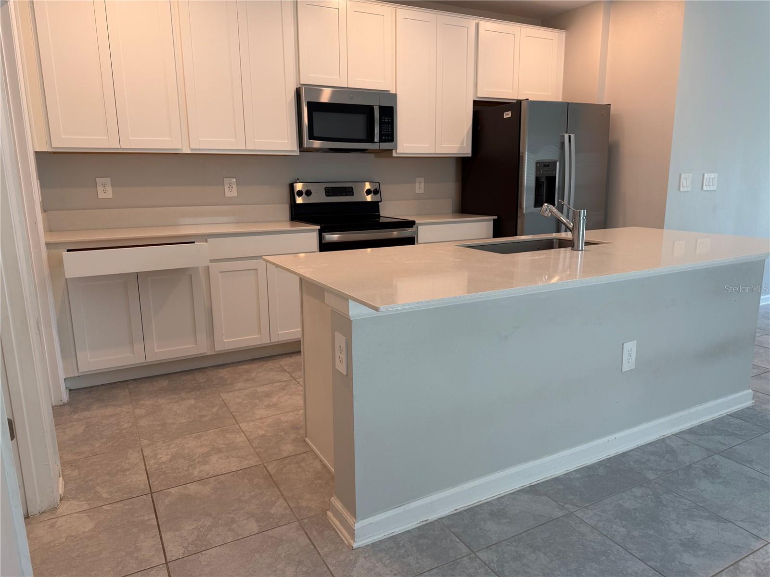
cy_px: 288
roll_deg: +0.2
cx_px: 385
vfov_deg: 56.8
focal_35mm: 24
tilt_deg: -10.9
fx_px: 534
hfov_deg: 71.6
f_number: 1.78
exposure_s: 1/120
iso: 80
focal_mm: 6.76
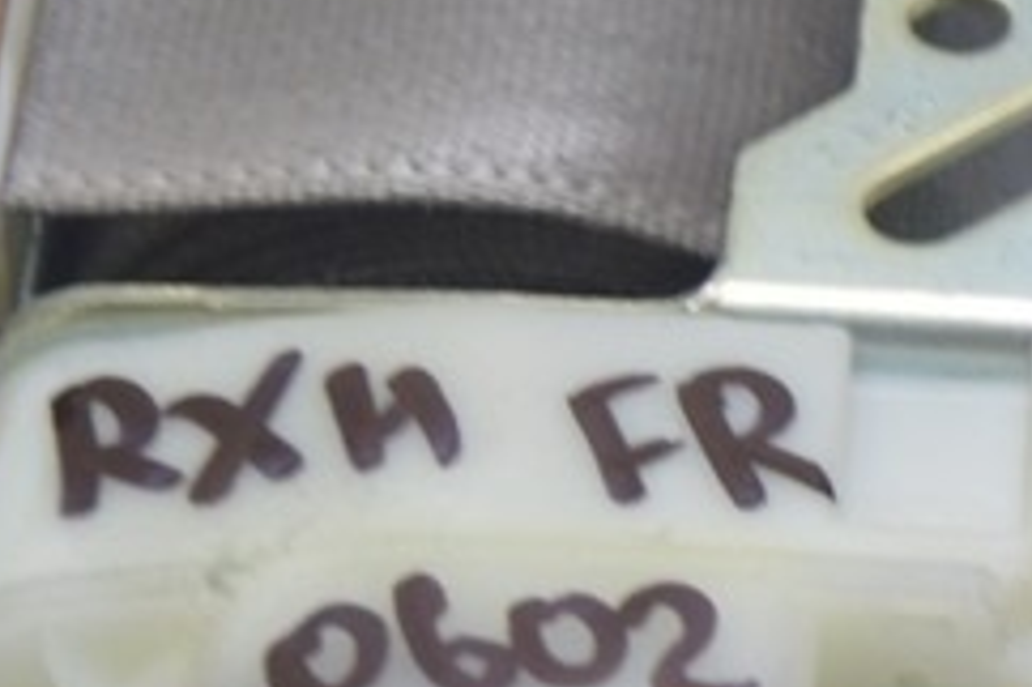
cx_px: 904
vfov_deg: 3.9
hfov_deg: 5.9
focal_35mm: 349
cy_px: 565
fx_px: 10001
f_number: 5.6
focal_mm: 55
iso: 400
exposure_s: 1/20
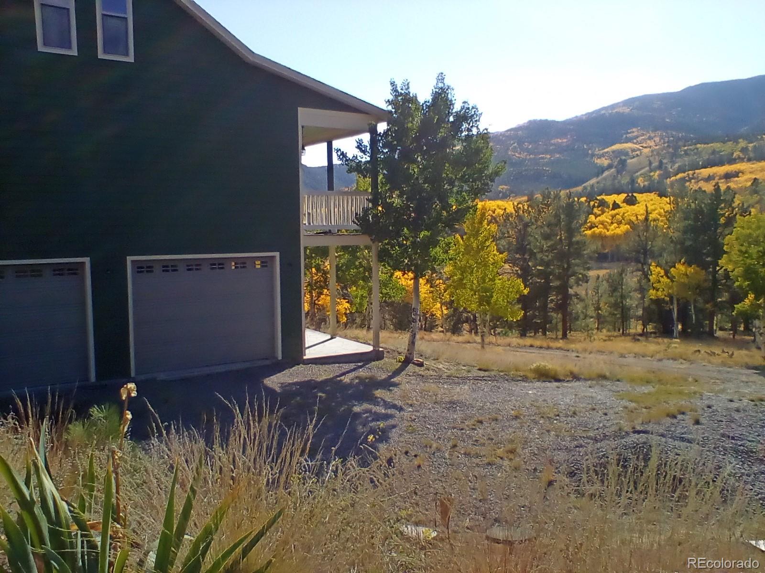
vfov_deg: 45.4
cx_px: 382
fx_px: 685
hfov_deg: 58.4
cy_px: 286
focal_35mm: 31
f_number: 2.4
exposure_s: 1/894
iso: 102
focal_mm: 2.38
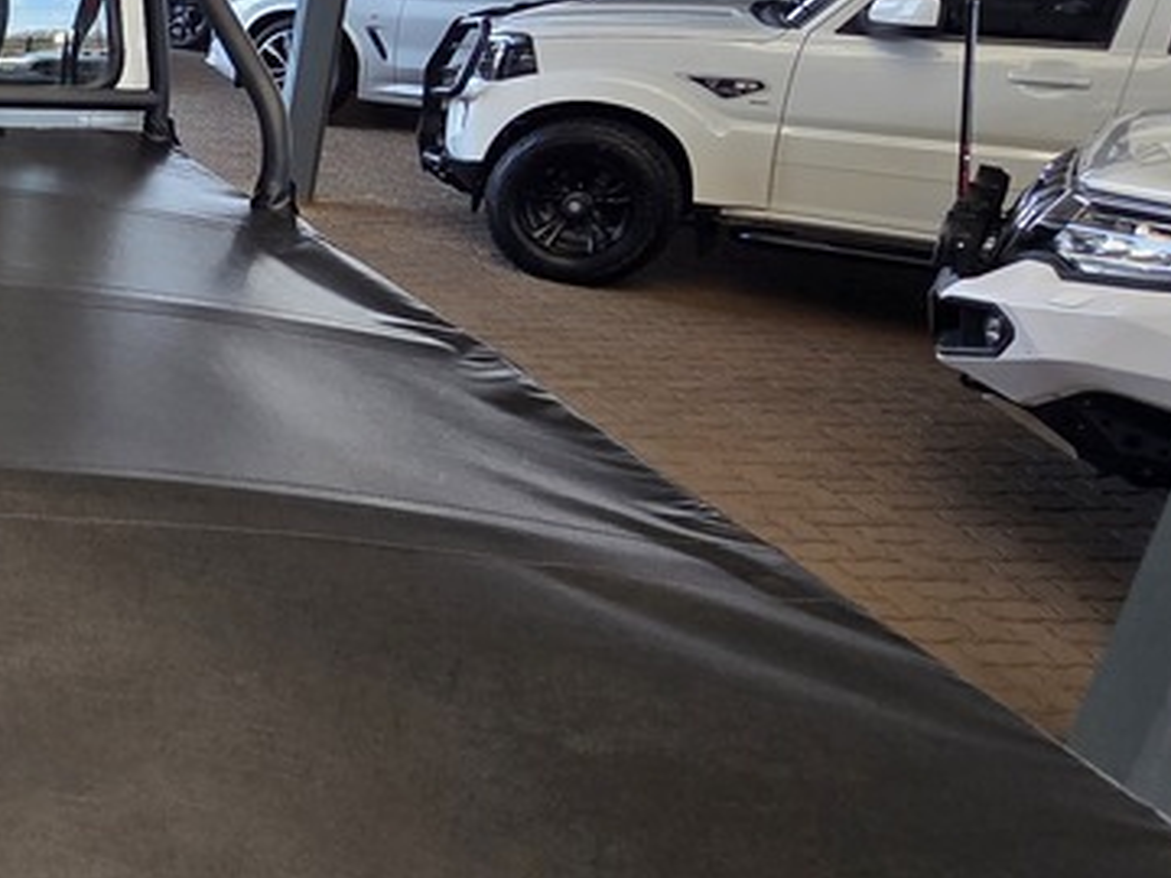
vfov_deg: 38.3
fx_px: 1252
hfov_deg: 37.6
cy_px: 312
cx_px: -237
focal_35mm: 37
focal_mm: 2.2
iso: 50
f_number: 2.2
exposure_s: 1/176
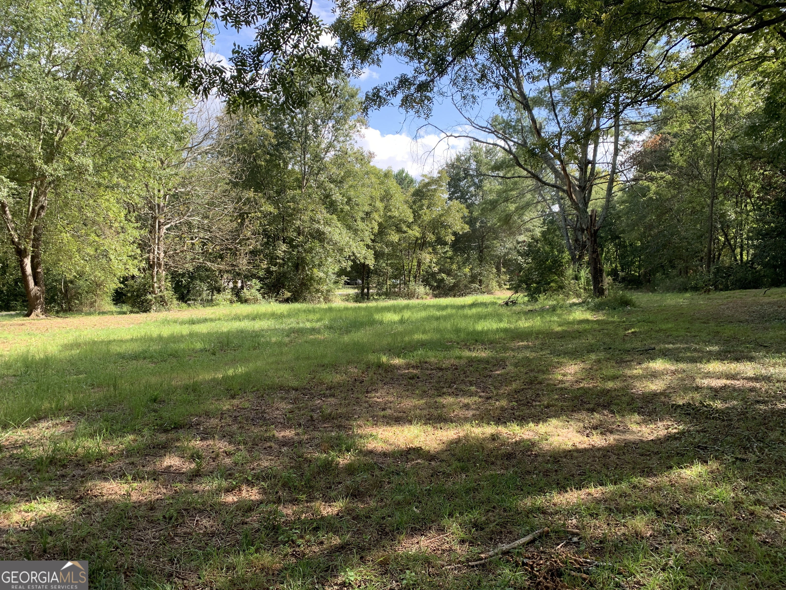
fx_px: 590
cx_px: 393
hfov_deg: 67.3
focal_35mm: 26
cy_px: 295
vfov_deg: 53.1
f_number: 1.8
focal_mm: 4.25
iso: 25
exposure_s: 1/422
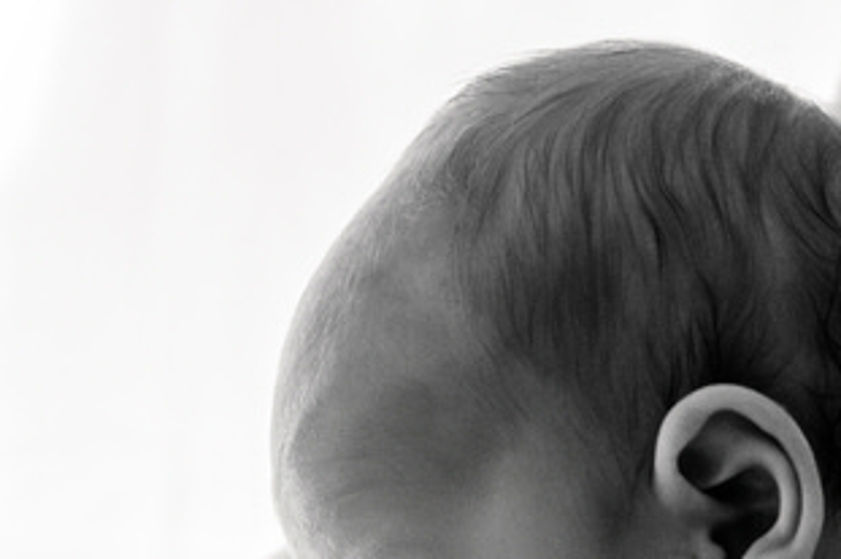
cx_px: 438
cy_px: 618
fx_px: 3759
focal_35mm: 161
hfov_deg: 12.8
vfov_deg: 8.4
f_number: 3.5
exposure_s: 1/640
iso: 1600
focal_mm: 50
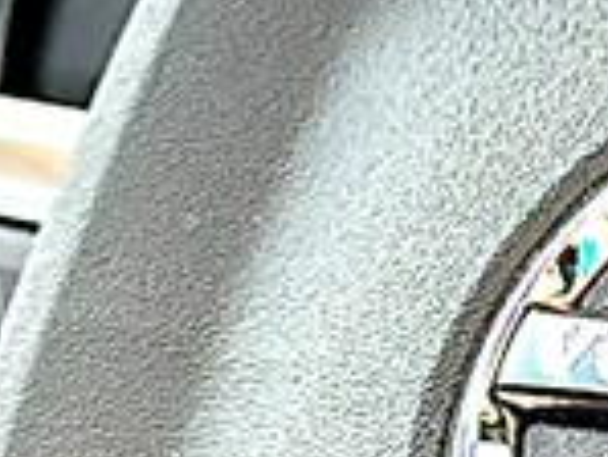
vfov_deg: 6.3
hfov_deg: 8.4
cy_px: 377
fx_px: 4131
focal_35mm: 235
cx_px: 535
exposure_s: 1/219
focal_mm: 6.86
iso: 80
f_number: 1.78
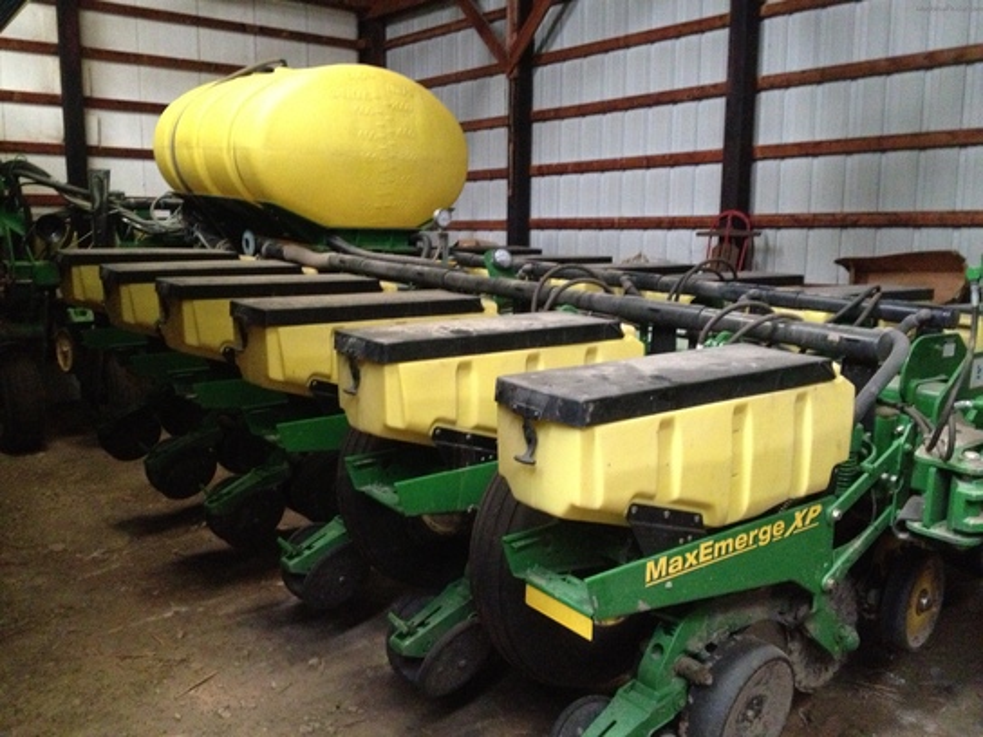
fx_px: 994
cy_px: 368
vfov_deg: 40.7
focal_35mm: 35
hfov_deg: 52.6
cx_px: 492
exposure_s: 1/15
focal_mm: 4.28
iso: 800
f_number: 2.4
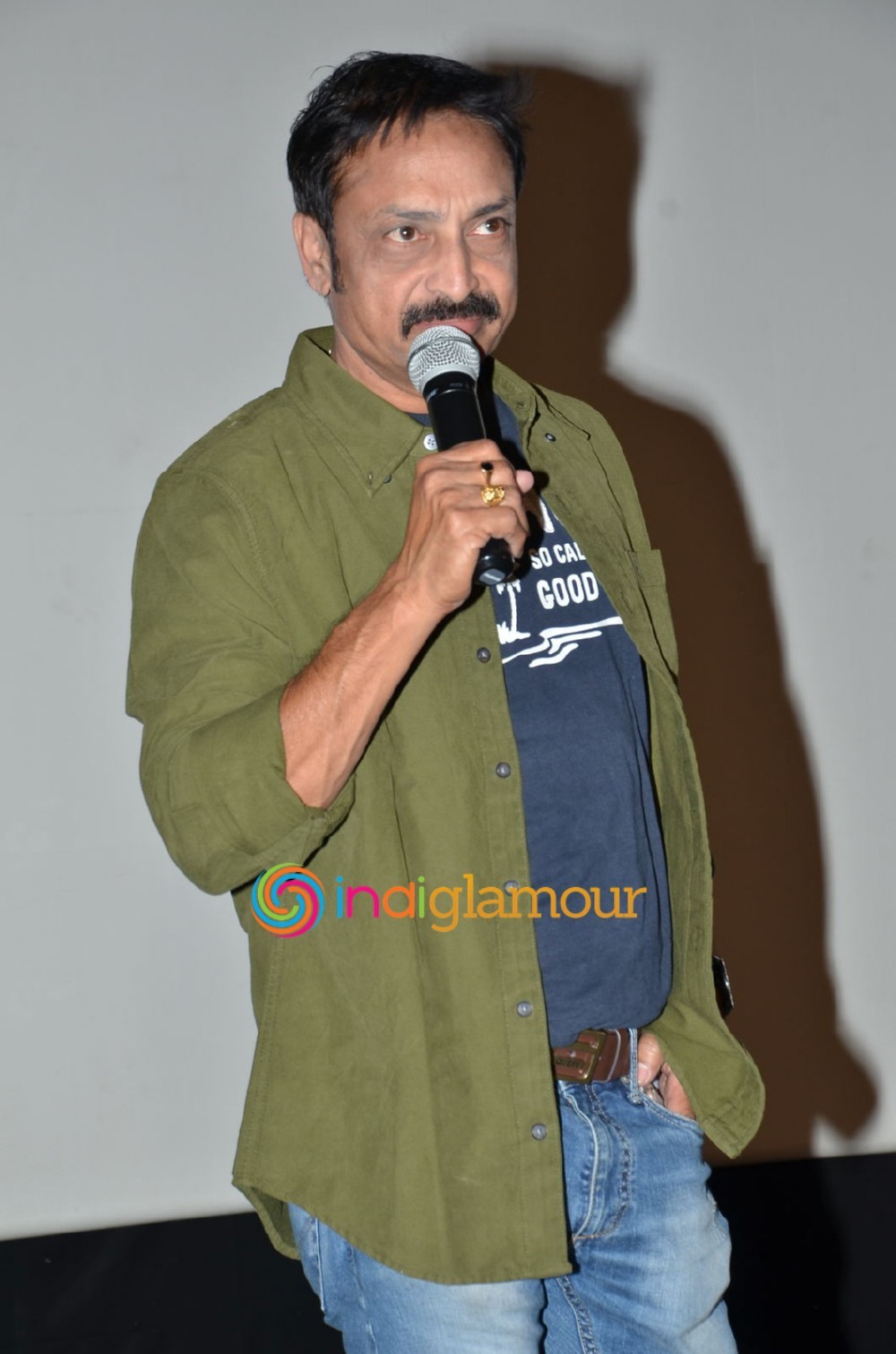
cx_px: 448
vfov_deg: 17.1
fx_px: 4502
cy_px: 677
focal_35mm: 120
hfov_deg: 11.4
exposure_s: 1/125
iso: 320
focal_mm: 80
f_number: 6.3
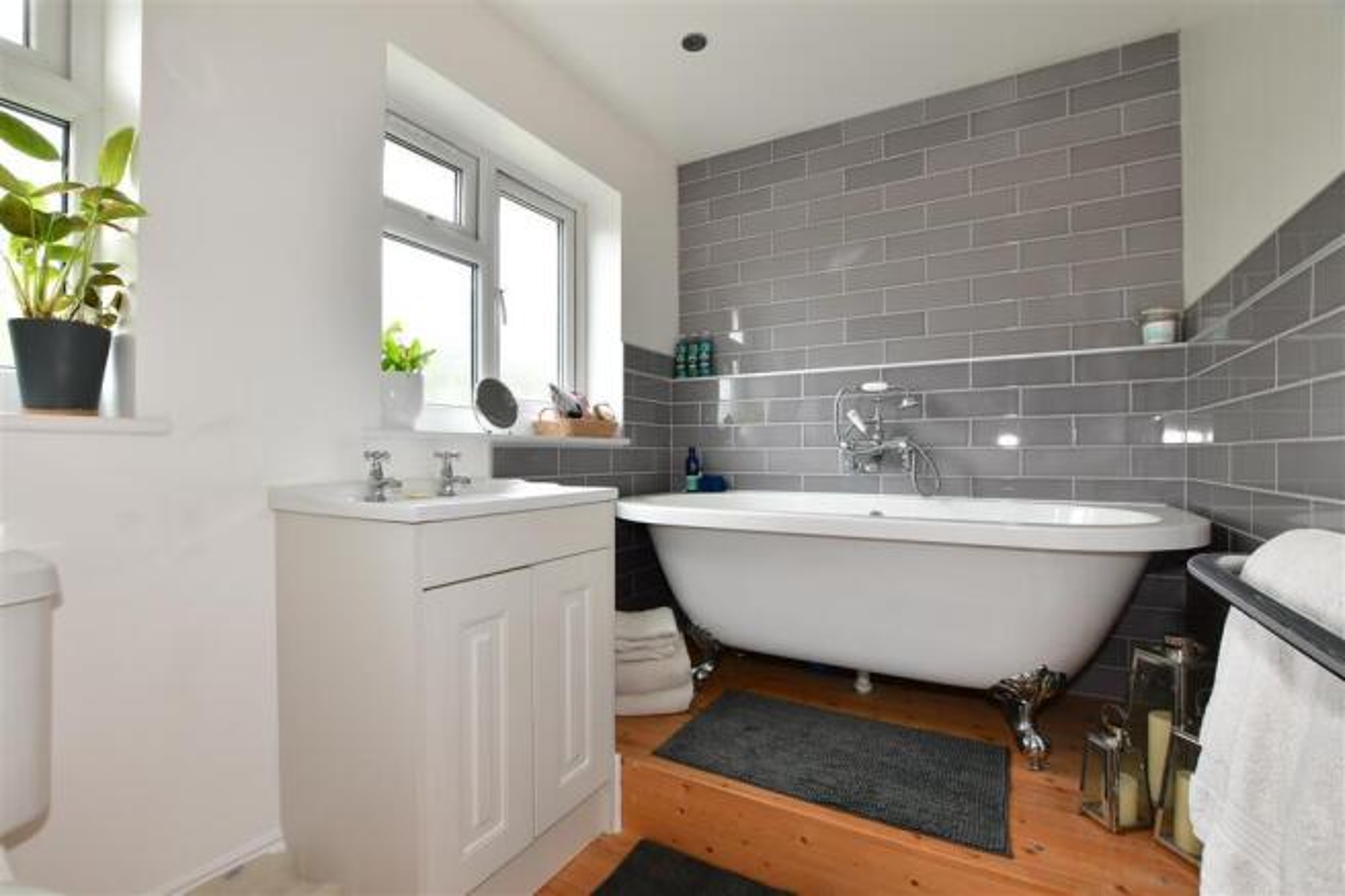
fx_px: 560
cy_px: 448
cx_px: 672
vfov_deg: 77.3
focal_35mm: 15
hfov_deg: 100.4
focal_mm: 10
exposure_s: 1/2.5
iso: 160
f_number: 7.1
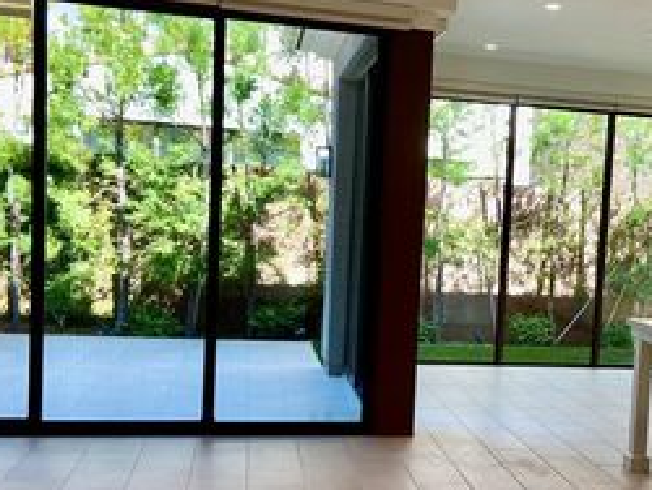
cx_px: 493
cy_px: 311
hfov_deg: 35.9
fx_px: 980
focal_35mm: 52
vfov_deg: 28.0
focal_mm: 4.25
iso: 32
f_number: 1.8
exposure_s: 1/135
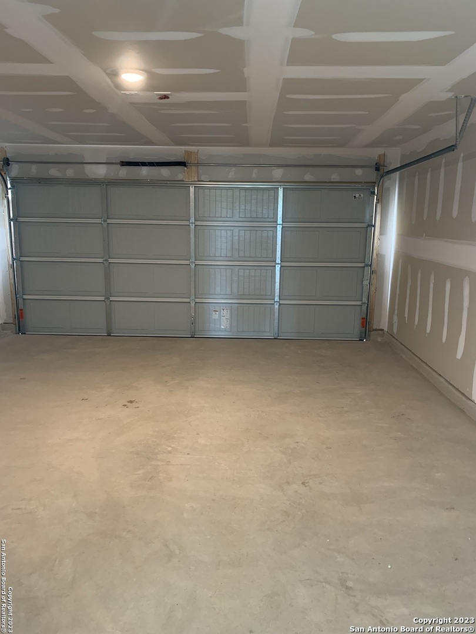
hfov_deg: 53.1
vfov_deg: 67.3
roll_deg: -0.6
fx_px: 477
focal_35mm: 26
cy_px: 317
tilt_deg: -11.0
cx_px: 238
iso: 400
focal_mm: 4.25
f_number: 1.8
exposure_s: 1/40
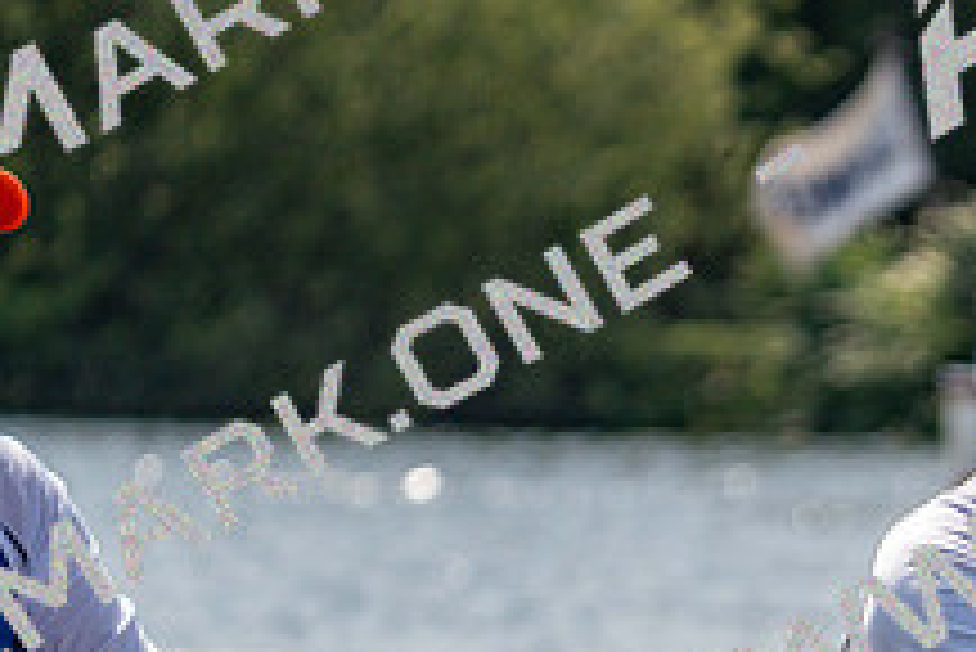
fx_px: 14486
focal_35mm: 534
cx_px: 1160
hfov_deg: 3.9
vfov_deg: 2.6
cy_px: 798
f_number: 5.6
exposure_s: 1/1600
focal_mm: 200
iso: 200
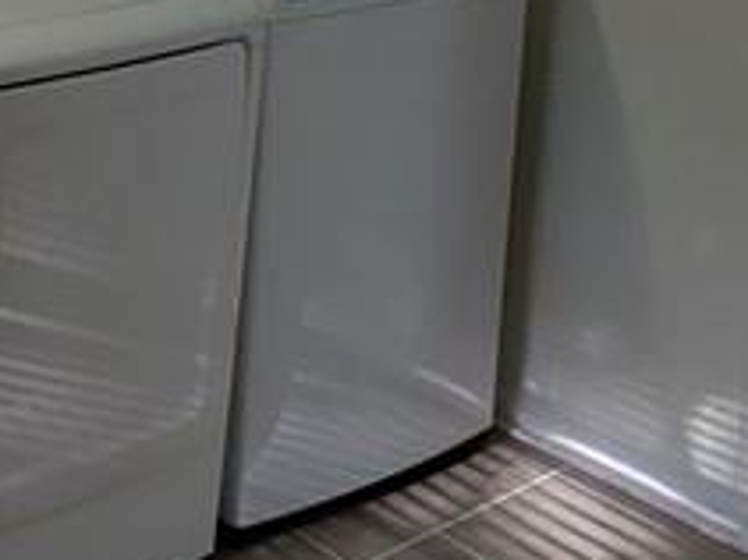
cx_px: -516
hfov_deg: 21.4
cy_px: -241
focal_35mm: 68
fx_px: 1469
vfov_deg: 19.3
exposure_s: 1/60
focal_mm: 1.83
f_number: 2.2
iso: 60
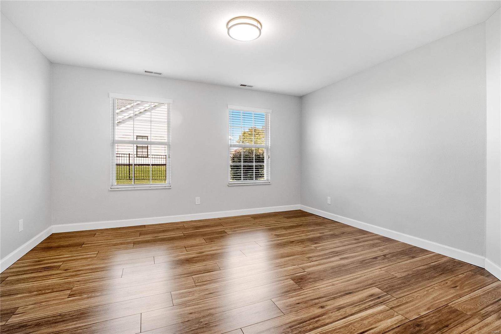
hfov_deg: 96.7
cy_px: 167
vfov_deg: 73.7
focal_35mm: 16
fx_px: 223
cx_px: 250
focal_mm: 8
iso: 400
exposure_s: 1/125
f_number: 10
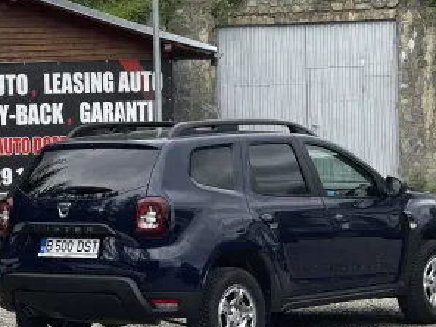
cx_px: 228
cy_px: 193
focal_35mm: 146
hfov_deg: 13.5
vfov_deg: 10.2
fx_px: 1839
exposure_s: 1/253
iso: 50
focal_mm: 15.66
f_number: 2.8
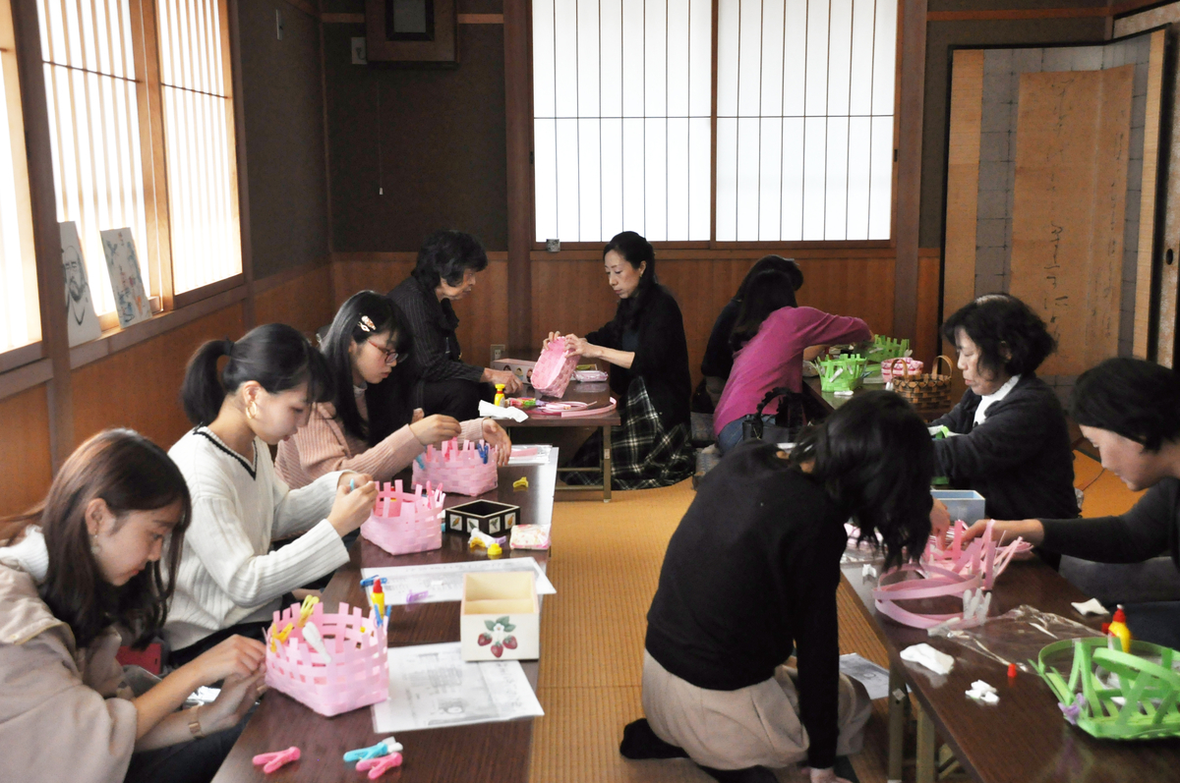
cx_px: 590
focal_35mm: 42
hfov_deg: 46.4
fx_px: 1375
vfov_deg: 31.8
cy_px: 392
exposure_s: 1/125
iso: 800
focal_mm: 28
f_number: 5.6
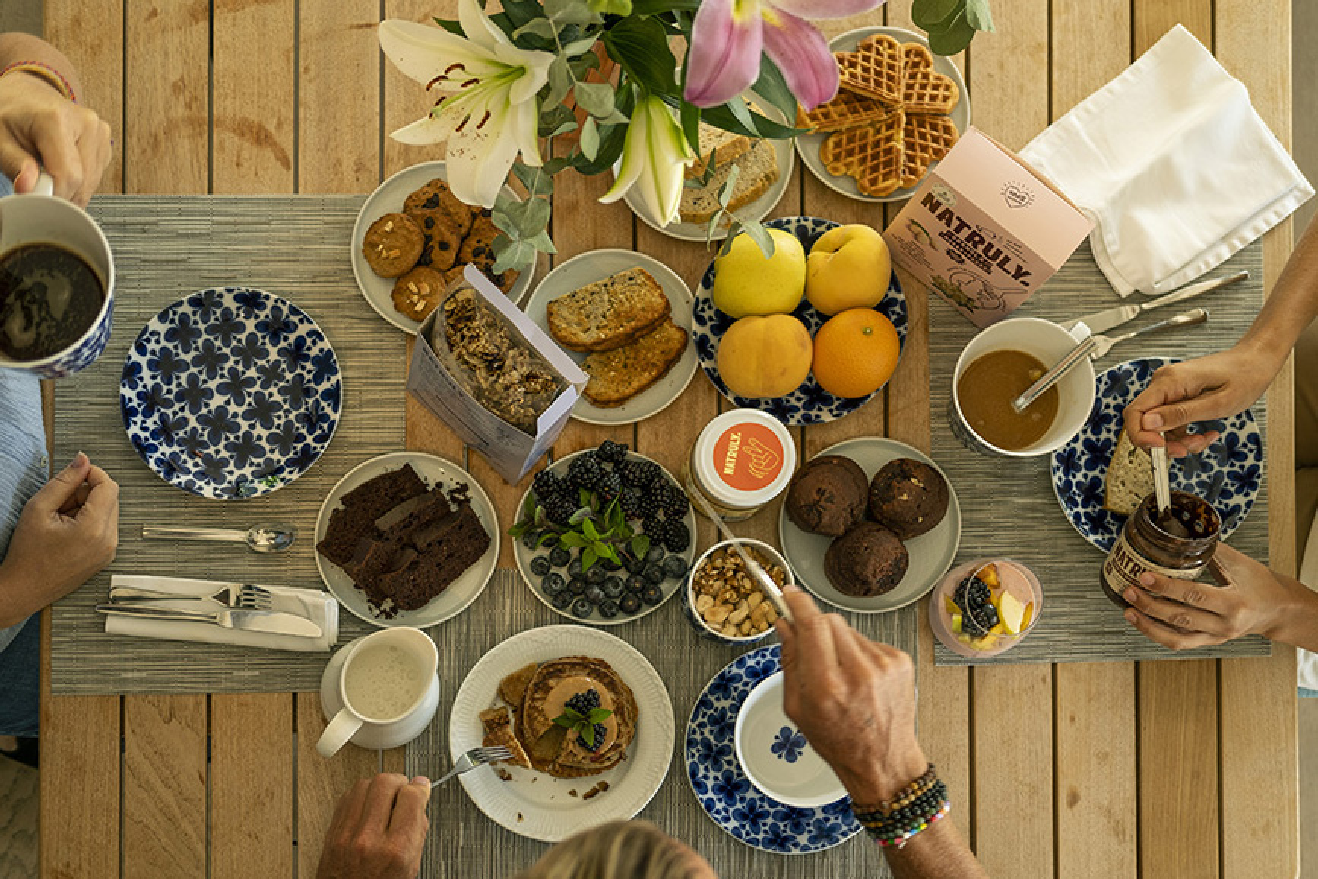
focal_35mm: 53
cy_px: 440
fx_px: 1940
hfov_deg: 37.5
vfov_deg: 25.5
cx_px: 659
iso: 200
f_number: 2
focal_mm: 35
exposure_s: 1/125
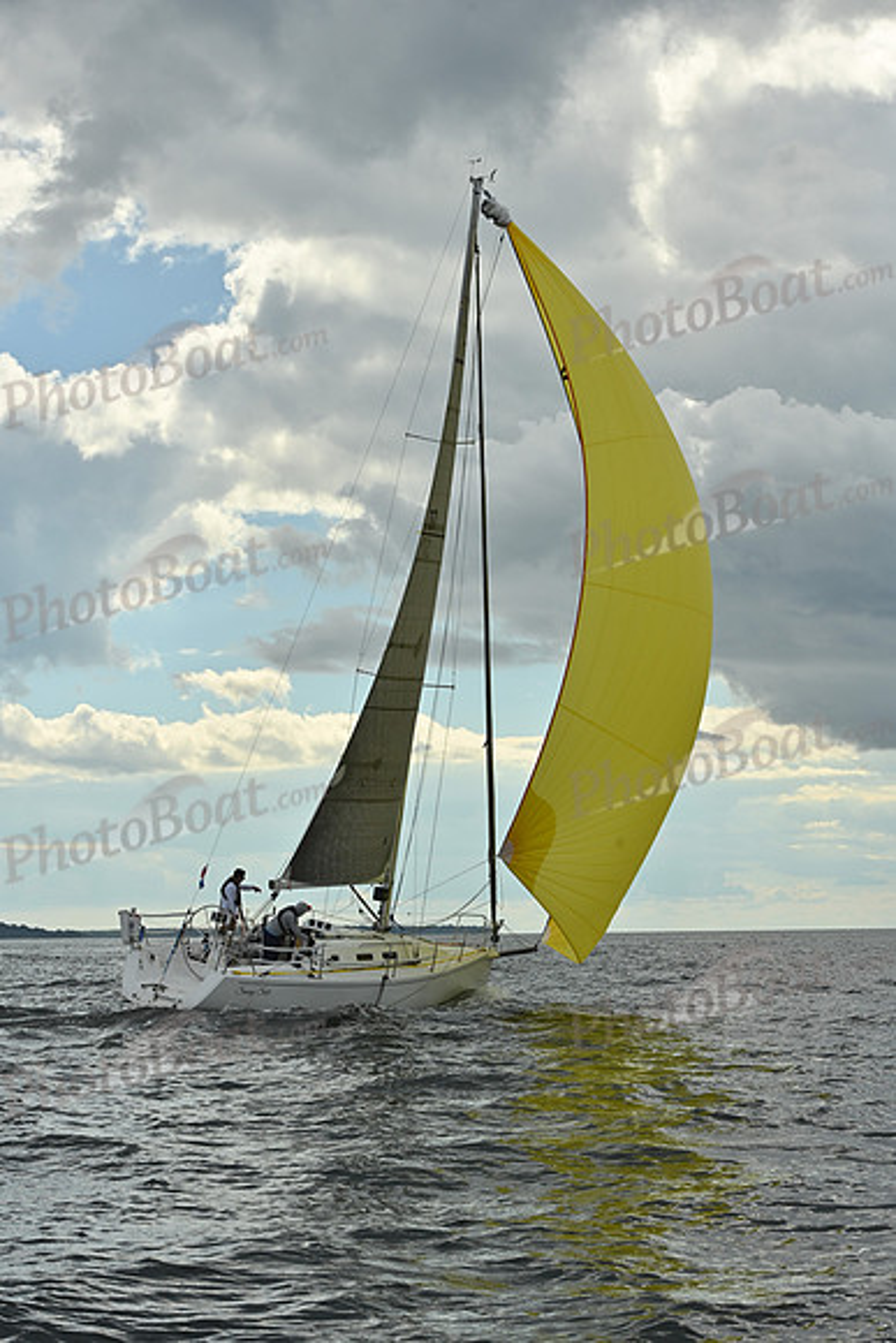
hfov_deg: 19.5
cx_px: 448
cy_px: 672
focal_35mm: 70
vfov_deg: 28.8
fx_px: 2612
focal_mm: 70
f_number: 10
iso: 250
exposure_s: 1/800
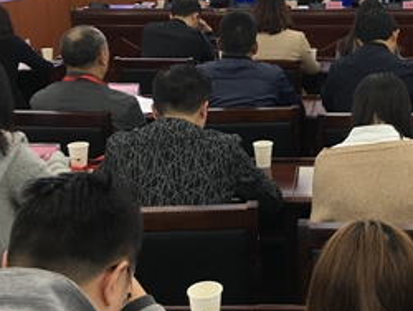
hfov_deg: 32.1
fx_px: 693
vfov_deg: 25.0
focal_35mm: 58
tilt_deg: -10.1
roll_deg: -0.4
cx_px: 345
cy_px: 74
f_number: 2.2
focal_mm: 4.15
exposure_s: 1/33
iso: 50
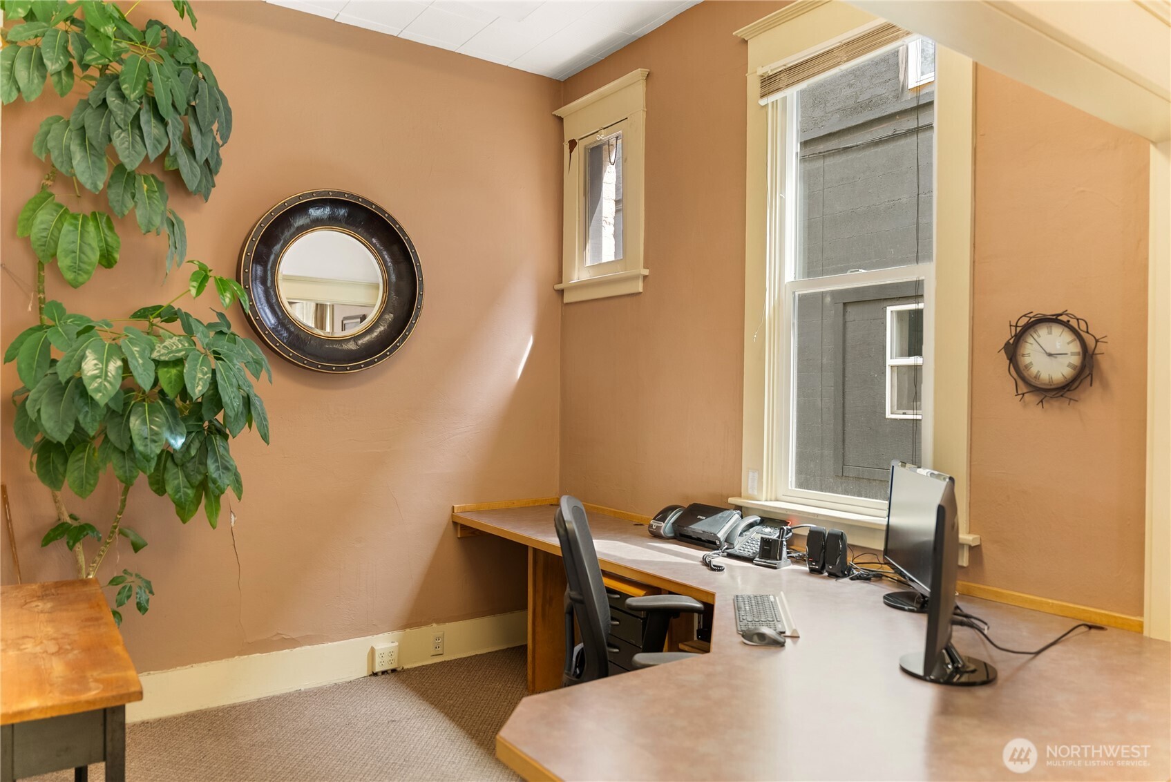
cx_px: 586
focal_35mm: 24
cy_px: 391
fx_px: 781
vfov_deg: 53.2
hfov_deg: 73.7
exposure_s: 1/15
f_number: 2.8
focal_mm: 24
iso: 400
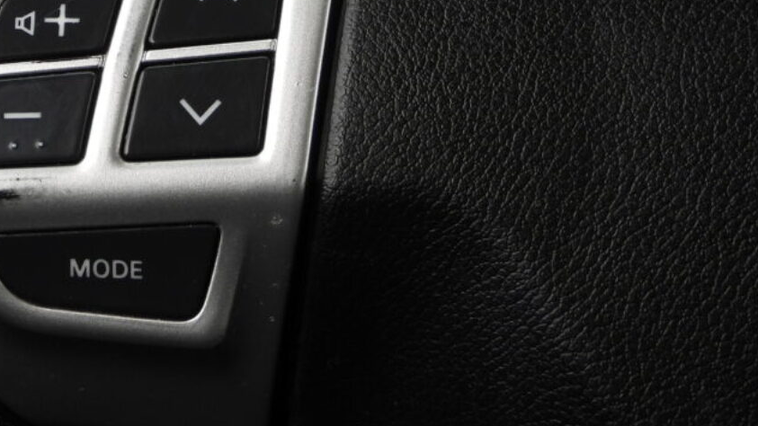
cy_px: -20
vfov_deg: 5.1
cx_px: 120
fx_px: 4783
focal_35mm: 238
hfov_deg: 9.0
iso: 100
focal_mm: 20.7
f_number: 4
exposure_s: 1/200
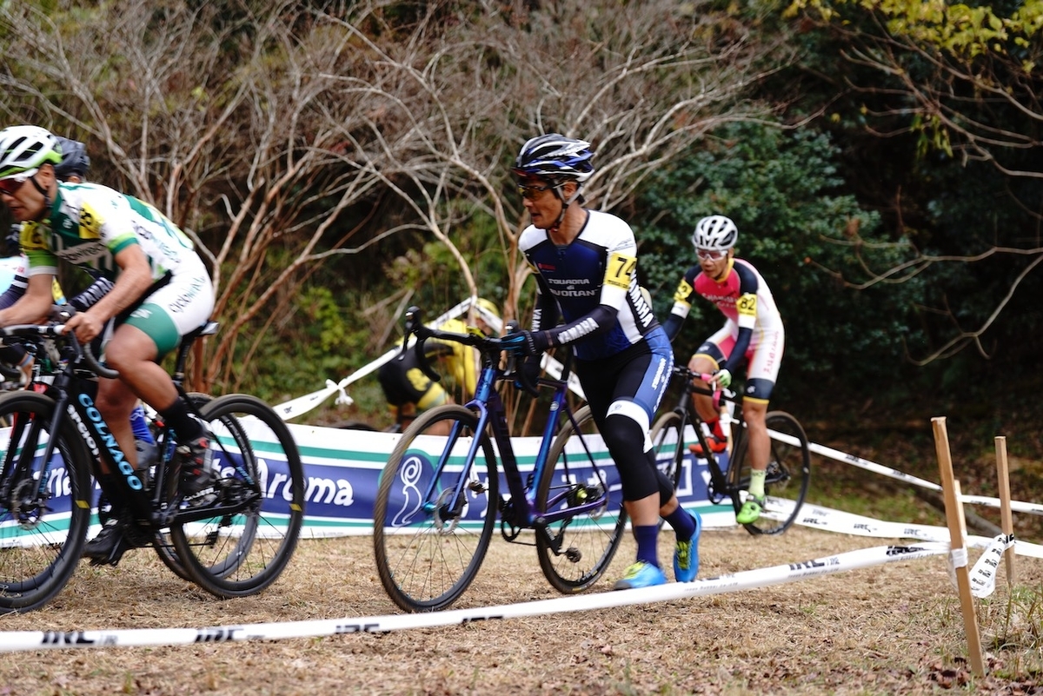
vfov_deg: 15.0
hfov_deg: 22.4
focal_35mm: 91
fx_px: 2637
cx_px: 522
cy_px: 348
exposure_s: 1/125
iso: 100
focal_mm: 91
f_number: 3.2
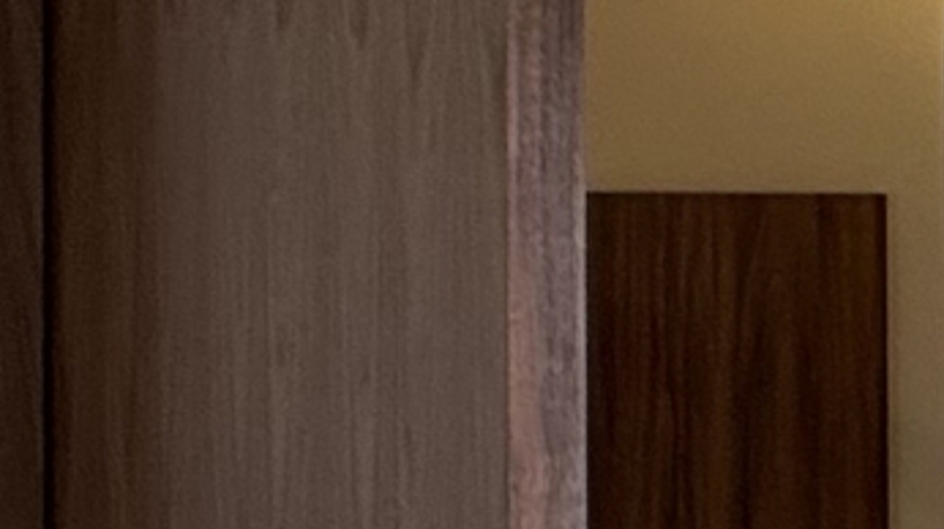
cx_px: 2663
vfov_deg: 10.7
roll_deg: +0.3
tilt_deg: +0.8
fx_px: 2826
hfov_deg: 12.0
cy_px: 213
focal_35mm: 113
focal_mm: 2.22
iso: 100
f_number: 2.2
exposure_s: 1/100
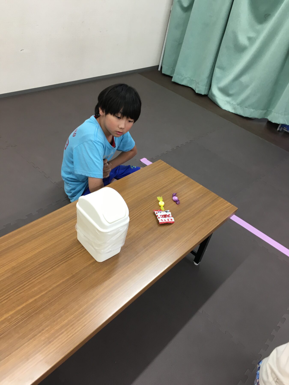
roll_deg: -11.3
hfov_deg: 48.2
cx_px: 144
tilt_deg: -41.9
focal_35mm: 29
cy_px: 192
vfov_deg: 61.7
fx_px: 323
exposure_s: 1/30
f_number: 2.2
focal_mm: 4.15
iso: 50
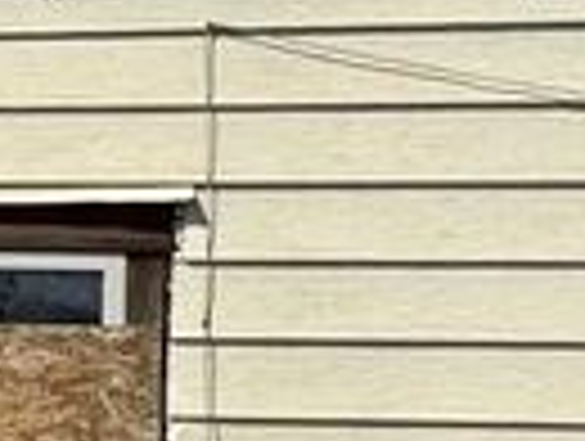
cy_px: 306
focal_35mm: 110
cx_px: -598
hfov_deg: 14.6
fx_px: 1862
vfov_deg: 13.5
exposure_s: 1/3106
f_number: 2.2
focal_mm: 2.22
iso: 50
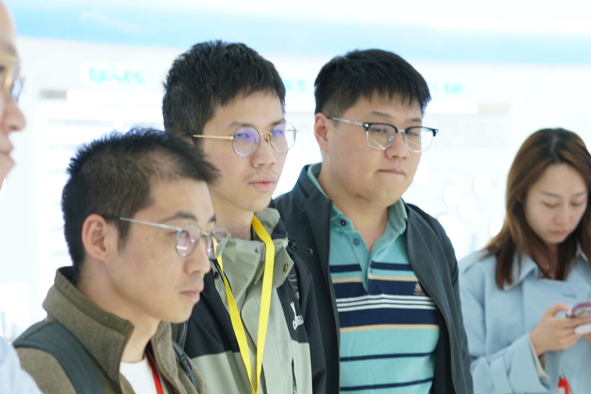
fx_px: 1822
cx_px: 316
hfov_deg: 18.4
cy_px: 301
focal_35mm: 111
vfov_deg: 12.3
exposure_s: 1/50
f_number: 2.8
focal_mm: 50
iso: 320
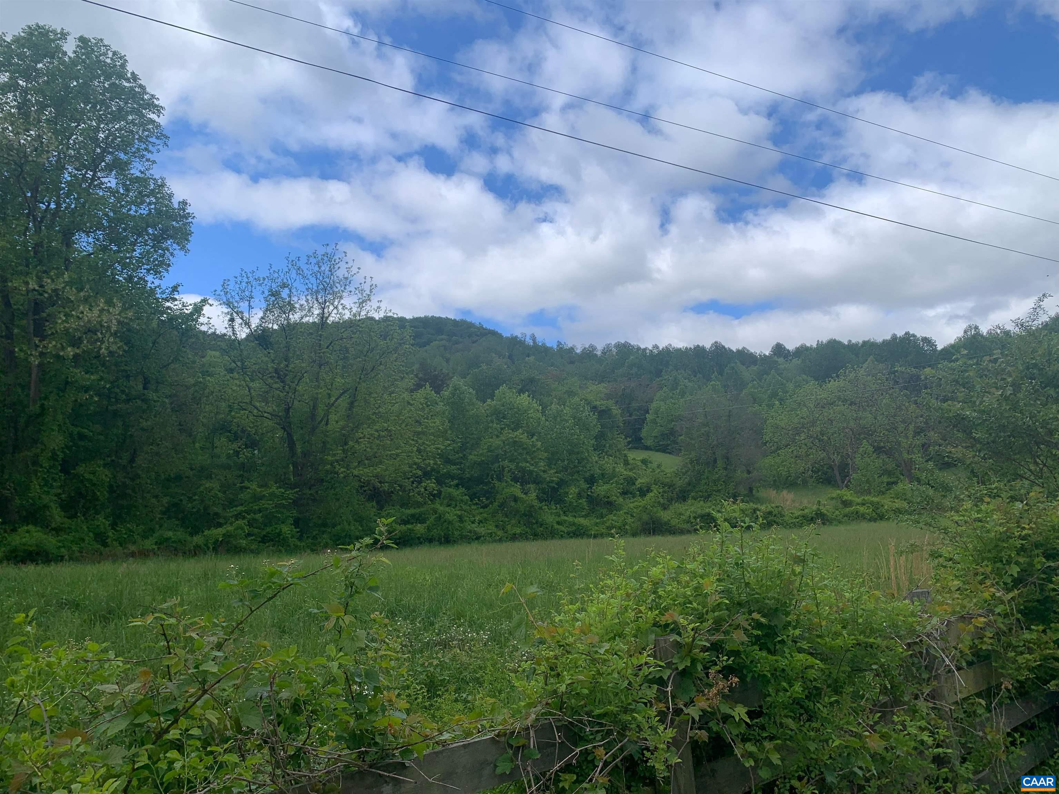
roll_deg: +2.0
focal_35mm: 26
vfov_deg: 53.1
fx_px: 795
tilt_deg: +10.5
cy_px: 397
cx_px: 530
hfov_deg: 67.3
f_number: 1.8
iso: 25
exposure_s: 1/2160
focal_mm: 4.25
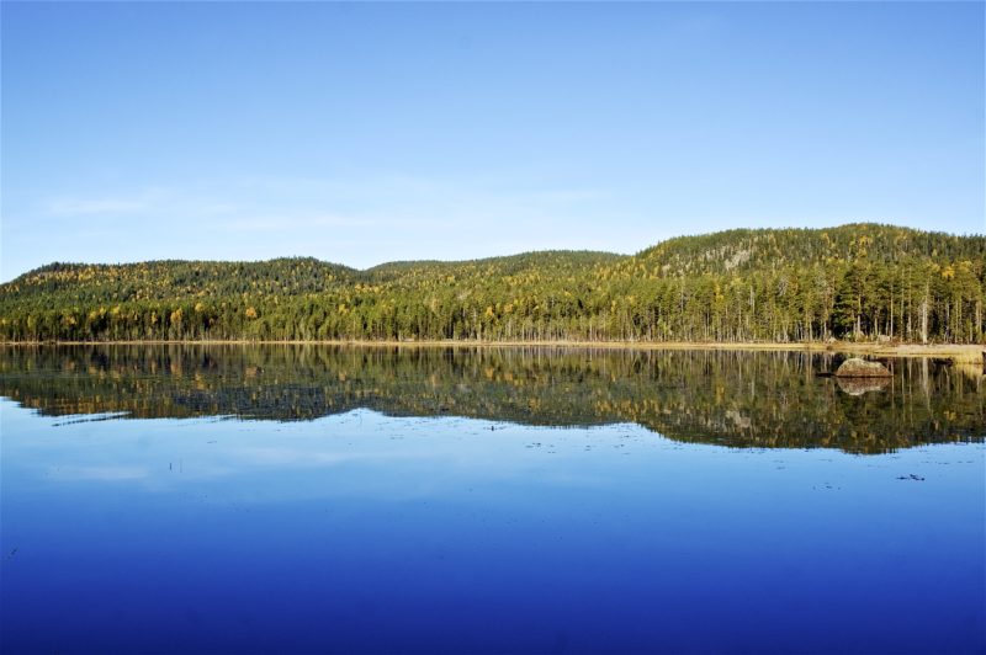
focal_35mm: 39
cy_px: 328
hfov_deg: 49.6
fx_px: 1067
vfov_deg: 34.2
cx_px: 493
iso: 400
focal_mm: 26
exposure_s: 1/400
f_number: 10
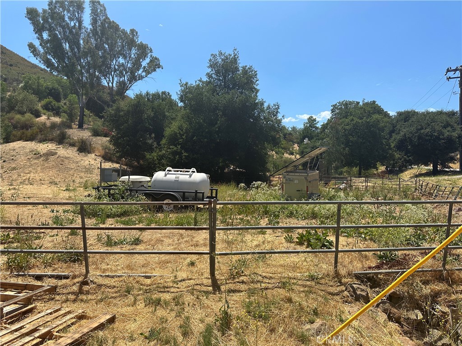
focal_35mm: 24
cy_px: 173
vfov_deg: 56.8
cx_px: 231
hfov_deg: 71.6
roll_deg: -1.4
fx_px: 320
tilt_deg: -0.8
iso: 80
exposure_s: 1/5000
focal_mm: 6.86
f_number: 1.78
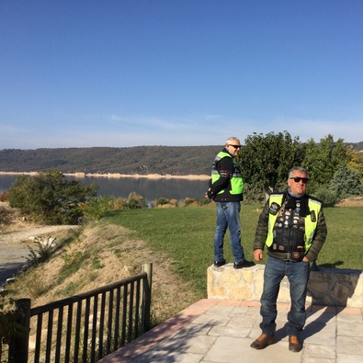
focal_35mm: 37
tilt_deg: -5.9
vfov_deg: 44.9
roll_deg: -1.5
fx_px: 439
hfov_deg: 44.4
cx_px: 238
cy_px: 180
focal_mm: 3.3
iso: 25
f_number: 2.4
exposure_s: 1/1404
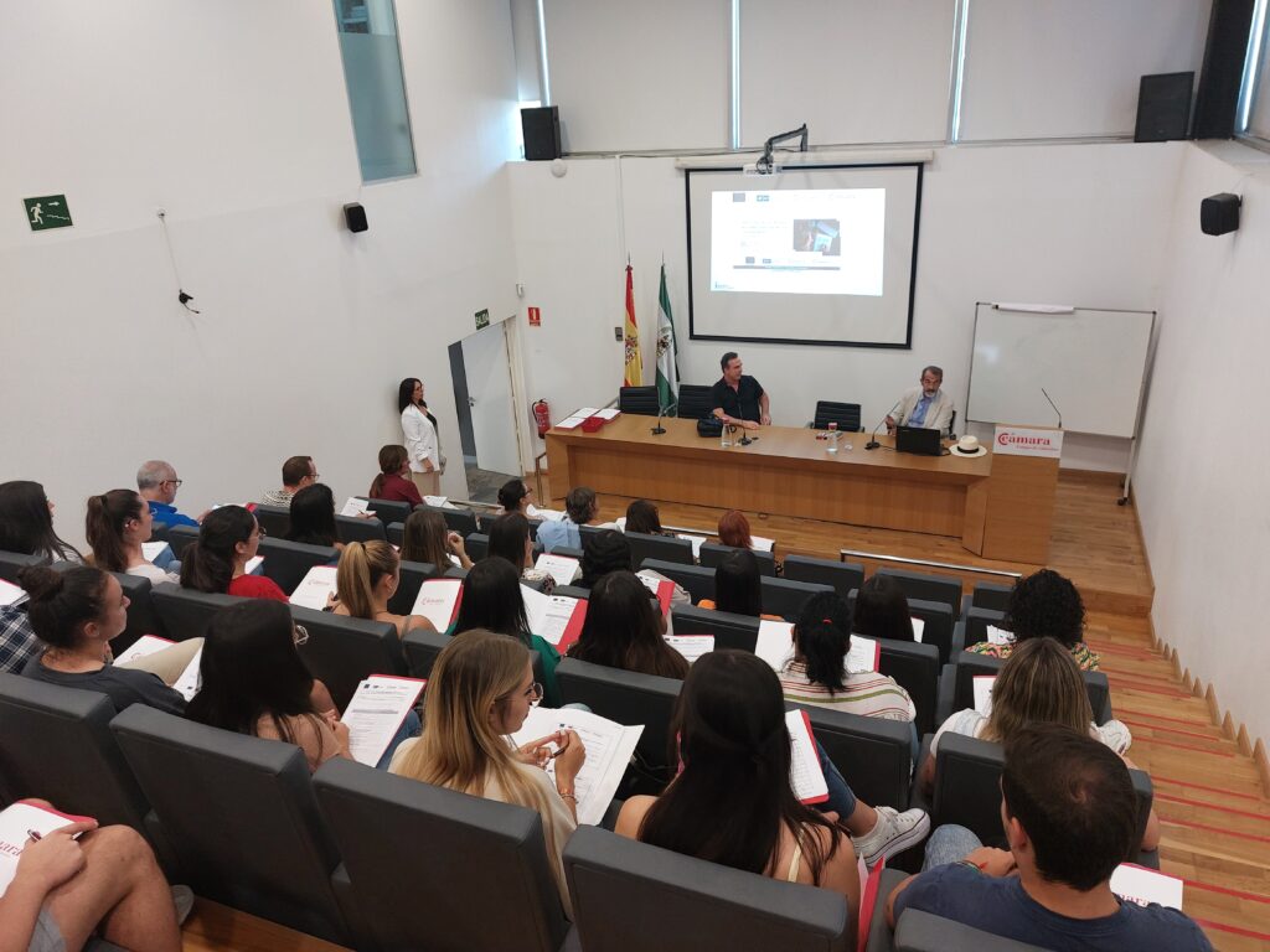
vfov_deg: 54.9
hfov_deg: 69.4
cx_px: 635
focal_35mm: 25
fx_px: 917
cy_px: 476
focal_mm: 5.23
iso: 250
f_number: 1.8
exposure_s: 1/50
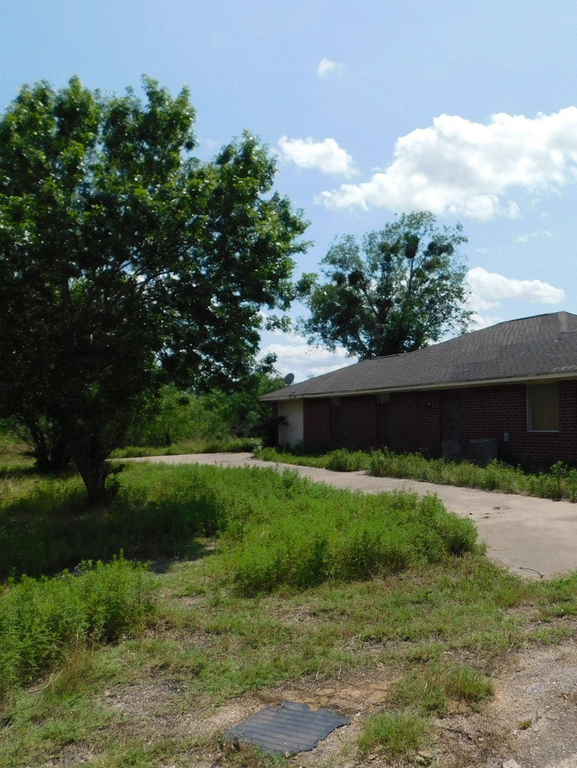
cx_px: 428
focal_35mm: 31
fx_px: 689
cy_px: 385
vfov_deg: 58.3
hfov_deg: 44.1
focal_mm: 4
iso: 125
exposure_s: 1/640
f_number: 6
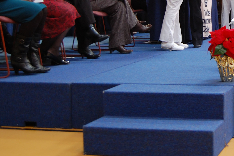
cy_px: 6
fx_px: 565
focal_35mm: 87
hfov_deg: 22.7
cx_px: 222
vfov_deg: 15.4
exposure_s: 1/30
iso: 500
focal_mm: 26
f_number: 4
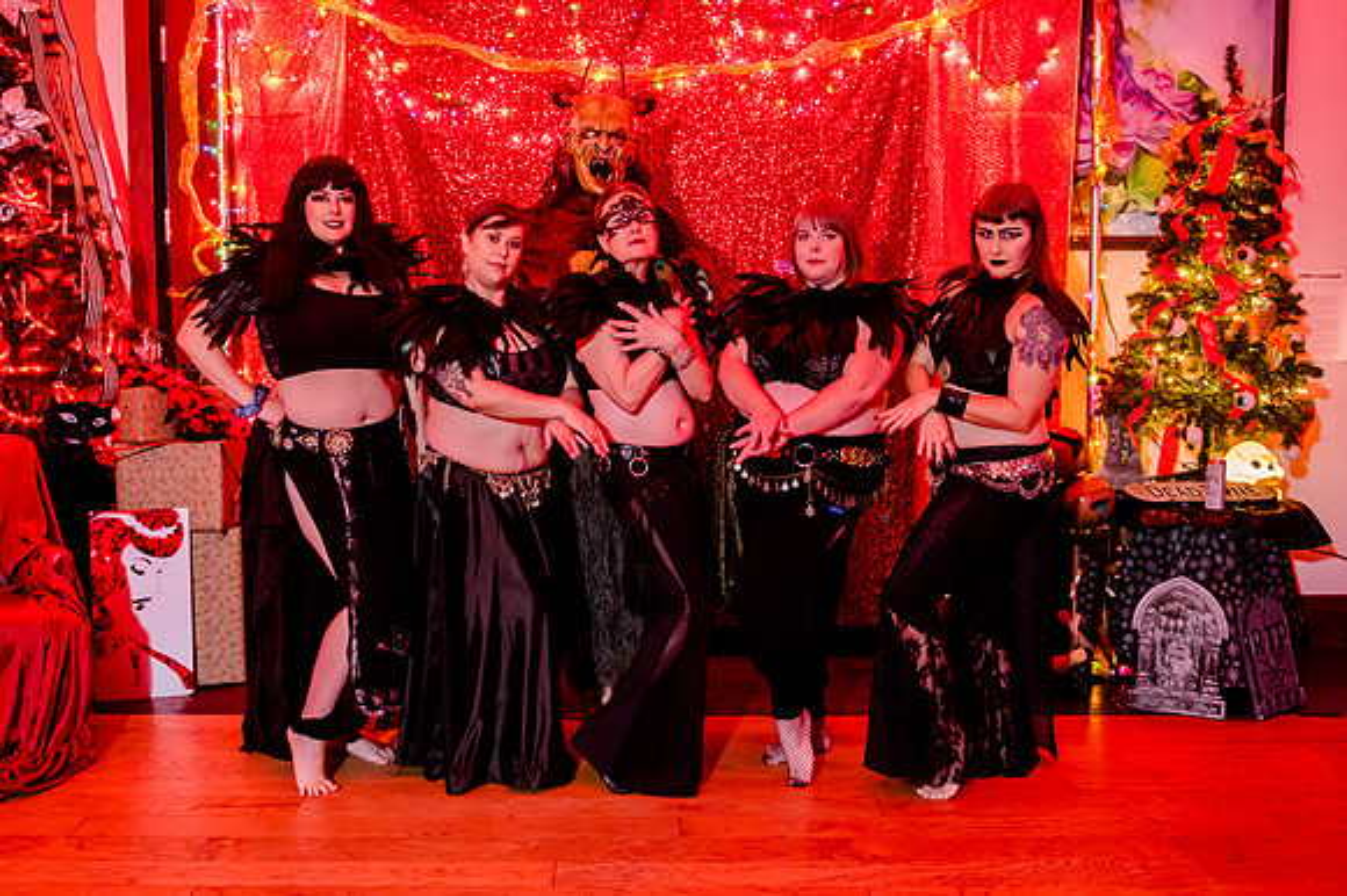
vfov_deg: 38.0
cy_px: 384
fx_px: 1301
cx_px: 632
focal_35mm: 35
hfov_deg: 54.7
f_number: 2.8
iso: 5000
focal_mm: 28
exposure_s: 1/60
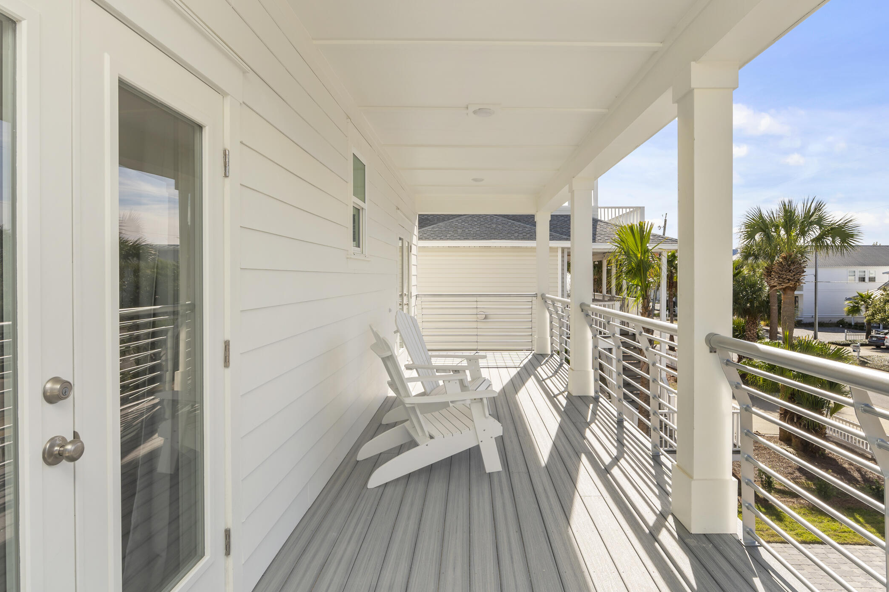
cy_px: 281
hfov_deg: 83.9
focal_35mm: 20
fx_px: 494
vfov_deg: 61.8
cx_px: 474
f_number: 9
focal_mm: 14
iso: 100
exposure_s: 1/200
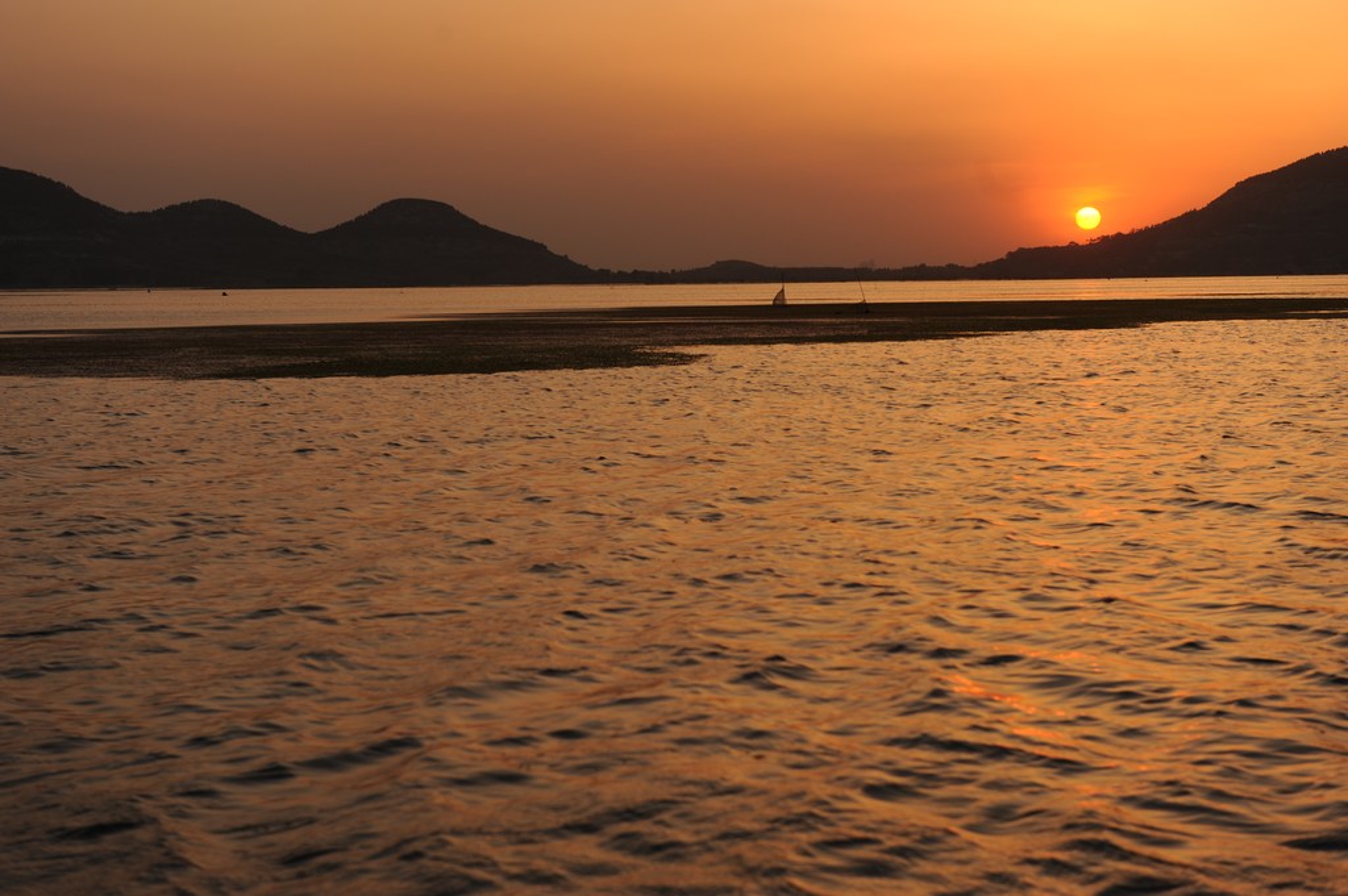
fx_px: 2619
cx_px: 674
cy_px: 448
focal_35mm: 70
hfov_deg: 28.9
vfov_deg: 19.4
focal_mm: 70
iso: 200
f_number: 5.6
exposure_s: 1/400
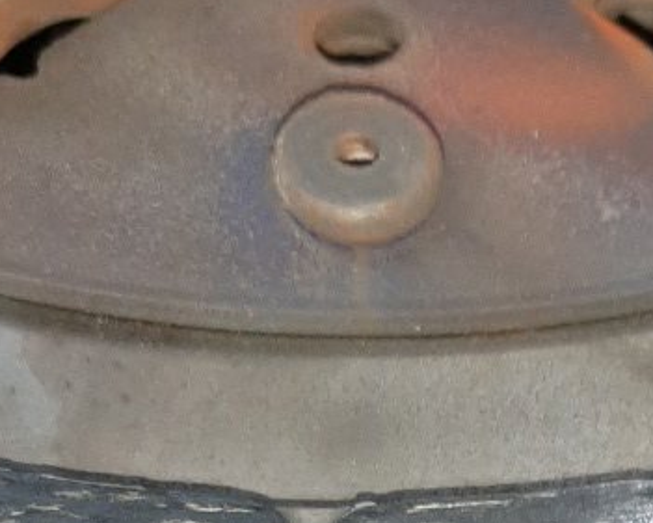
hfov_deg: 17.7
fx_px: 2010
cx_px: 737
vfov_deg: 13.4
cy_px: 934
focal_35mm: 104
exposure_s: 1/50
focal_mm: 3.93
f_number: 1.7
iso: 131
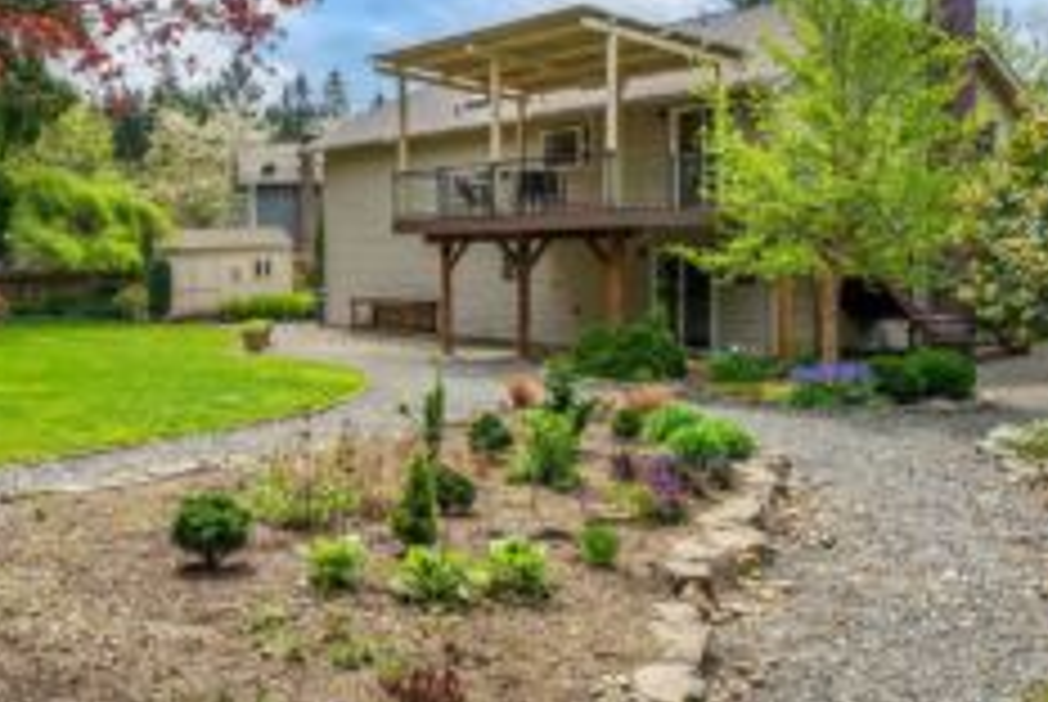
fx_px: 1049
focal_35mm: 36
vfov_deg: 36.9
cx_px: 292
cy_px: 299
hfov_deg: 51.3
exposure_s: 1/80
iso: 80
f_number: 7.1
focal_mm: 21
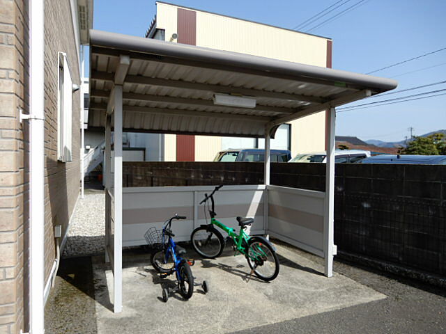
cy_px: 167
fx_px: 309
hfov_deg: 71.6
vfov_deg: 56.8
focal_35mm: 24
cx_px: 223
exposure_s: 1/1000
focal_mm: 4.3
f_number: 3.4
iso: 80
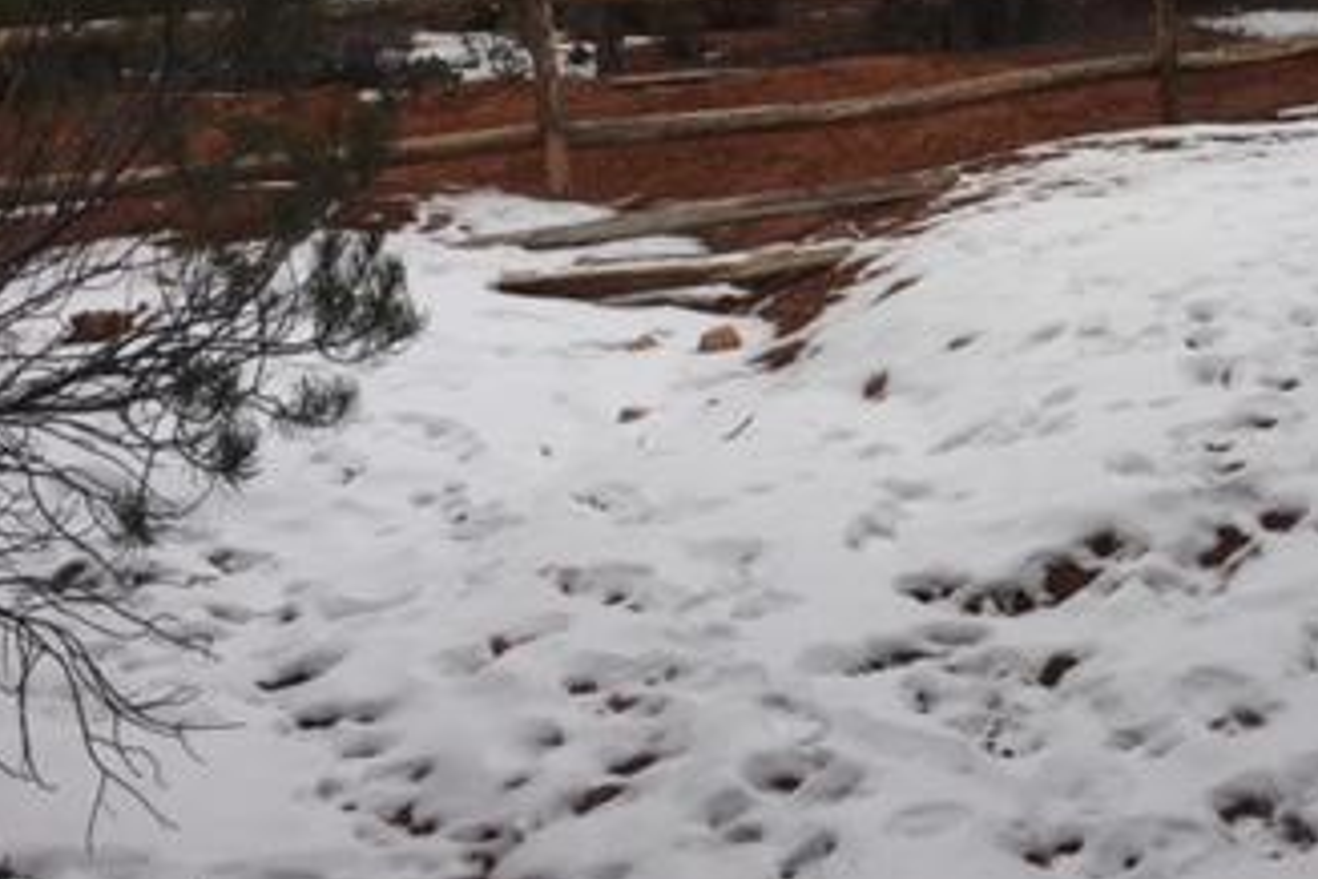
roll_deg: +3.6
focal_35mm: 59
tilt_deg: -8.8
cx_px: 955
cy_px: 36
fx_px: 2160
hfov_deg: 33.4
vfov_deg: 22.3
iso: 32
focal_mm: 4.15
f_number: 2.2
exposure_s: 1/311
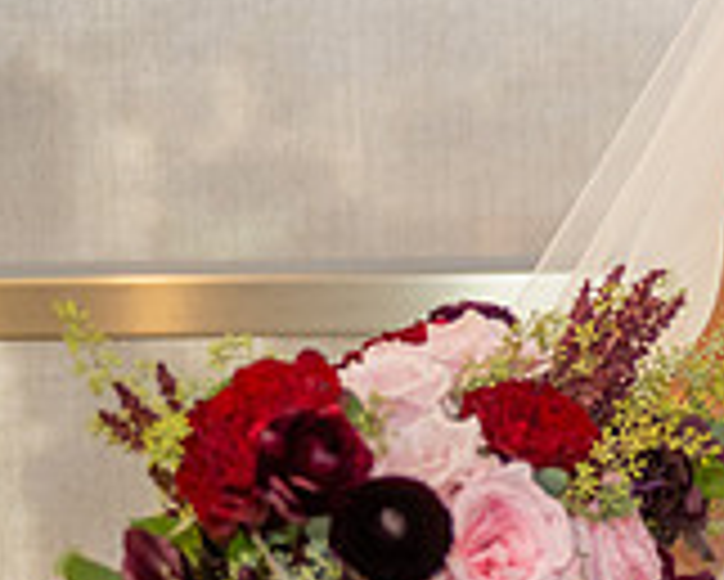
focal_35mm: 186
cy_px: 151
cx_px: 1219
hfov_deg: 9.9
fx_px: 3988
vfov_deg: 8.3
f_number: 2.8
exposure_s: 1/125
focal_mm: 55
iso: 800
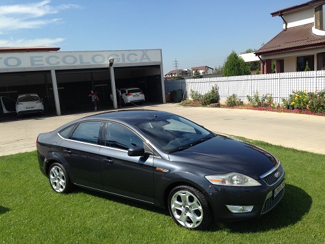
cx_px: 162
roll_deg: +4.6
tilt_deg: -8.6
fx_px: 310
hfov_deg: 55.4
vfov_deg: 42.9
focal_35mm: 33
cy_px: 122
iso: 50
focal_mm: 4.12
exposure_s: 1/1261
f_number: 2.4
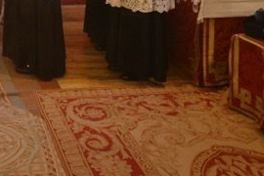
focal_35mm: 63
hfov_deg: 28.7
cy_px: -74
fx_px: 462
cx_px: -30
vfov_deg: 19.3
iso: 1600
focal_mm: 17
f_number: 5.6
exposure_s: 1/125
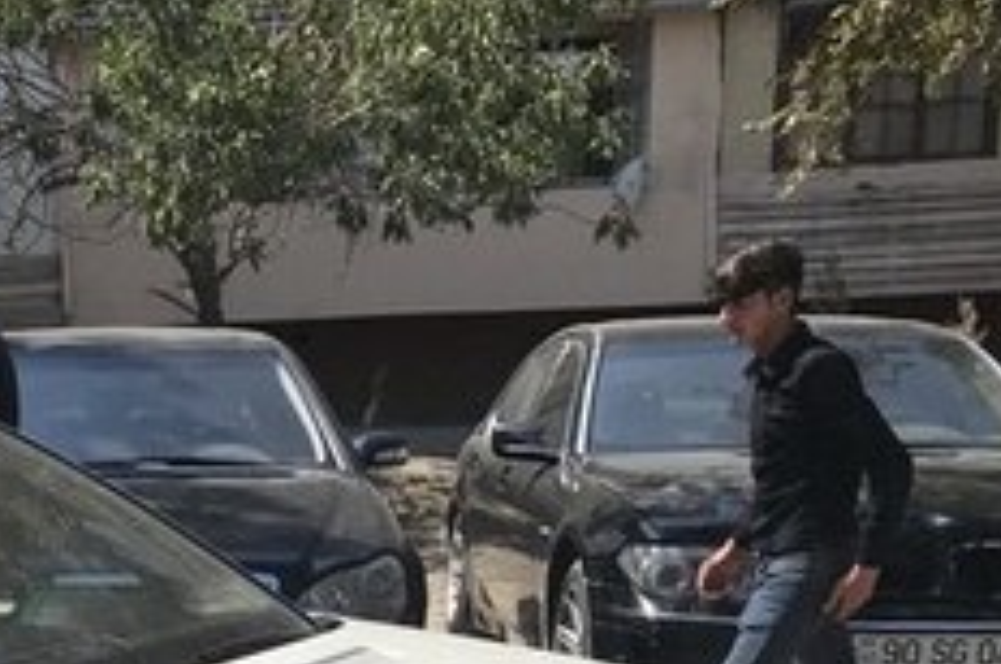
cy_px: 942
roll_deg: +2.7
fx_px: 2305
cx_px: -155
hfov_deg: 22.8
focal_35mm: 83
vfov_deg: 15.4
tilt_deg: -11.6
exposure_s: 1/2457
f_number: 1.8
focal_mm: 3.99
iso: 20
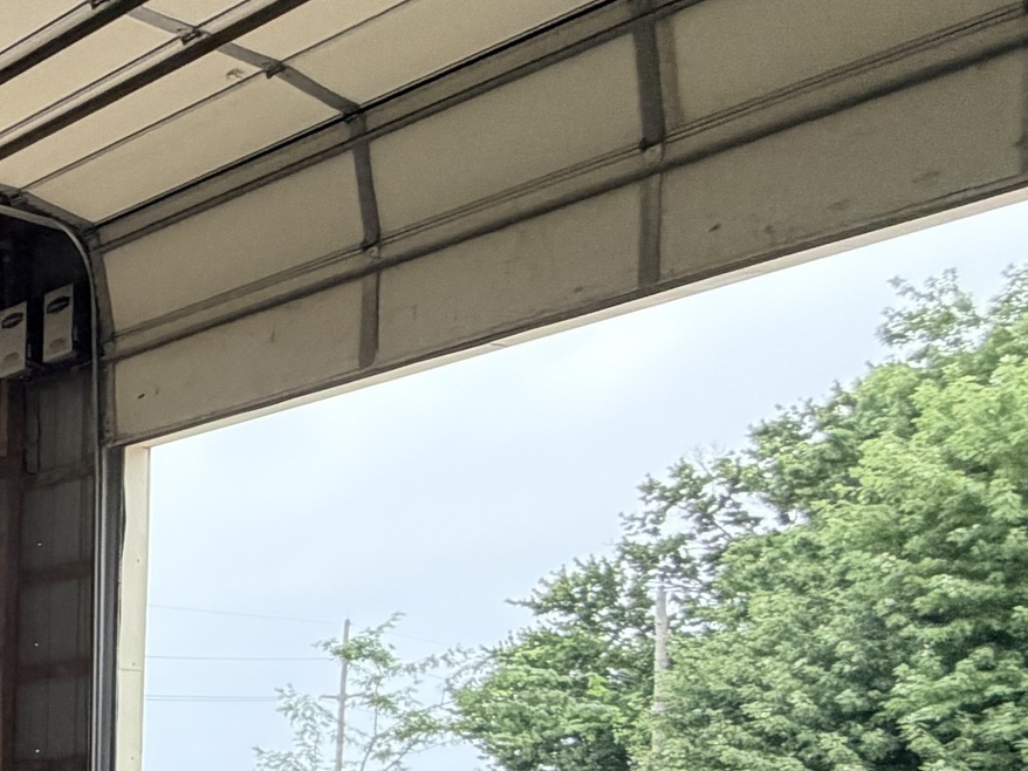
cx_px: -752
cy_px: 943
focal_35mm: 49
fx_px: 1455
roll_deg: +0.5
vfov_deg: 26.2
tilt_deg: -2.1
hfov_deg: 23.4
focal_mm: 2.22
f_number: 2.2
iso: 160
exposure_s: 1/121
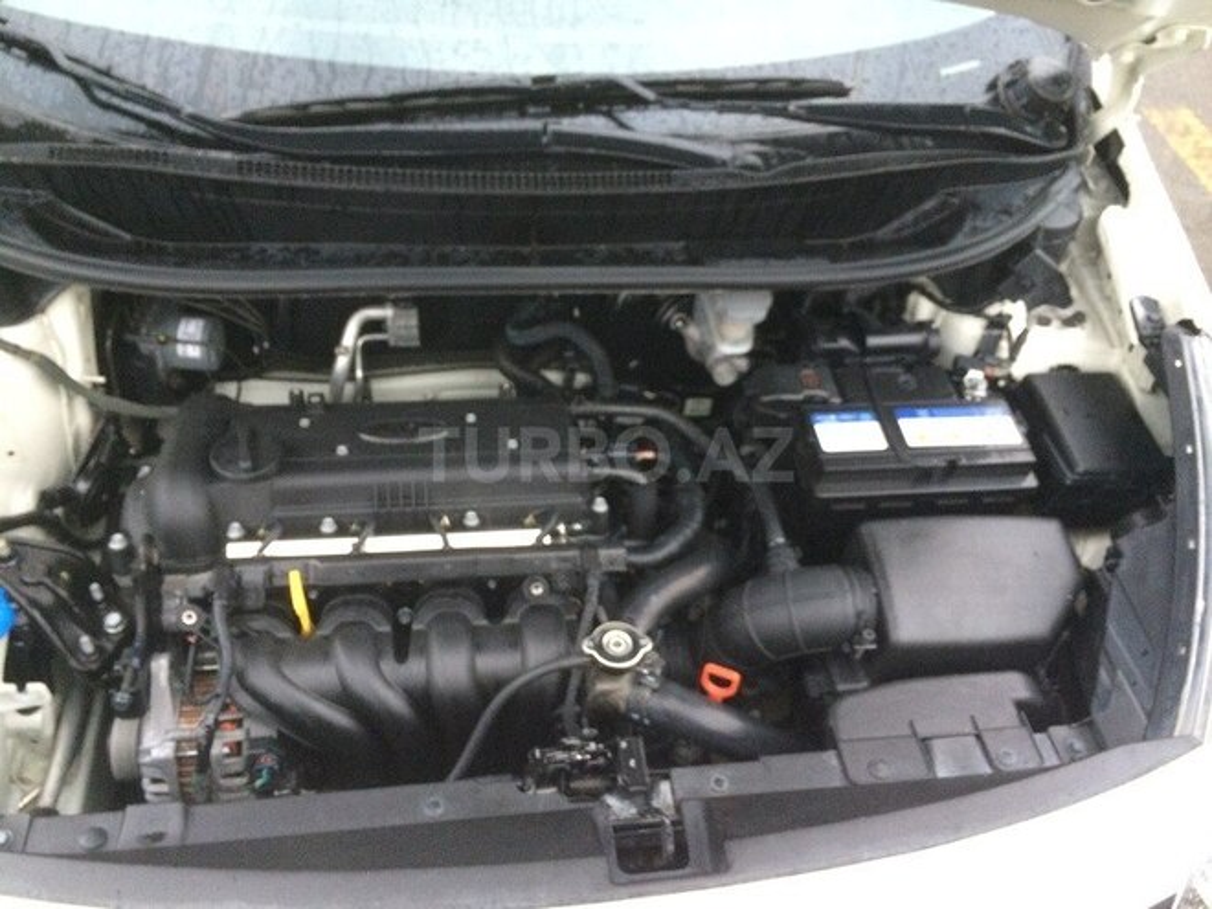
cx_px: 606
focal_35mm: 29
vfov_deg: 48.2
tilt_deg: -45.9
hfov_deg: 61.7
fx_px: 1015
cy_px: 454
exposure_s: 1/33
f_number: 2.2
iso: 320
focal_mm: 4.15
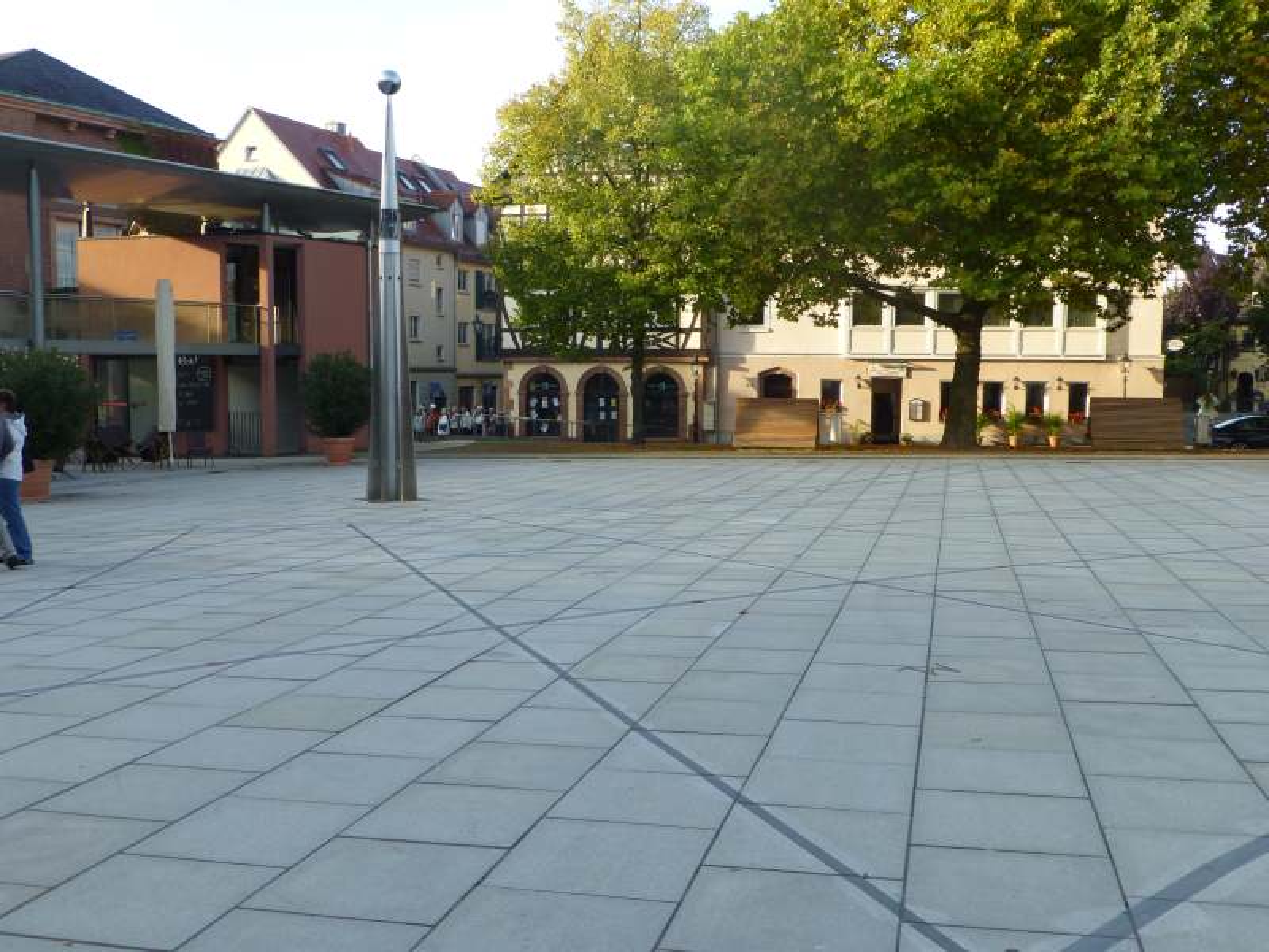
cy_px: 476
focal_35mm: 34
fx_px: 1246
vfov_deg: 41.8
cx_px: 634
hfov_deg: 54.0
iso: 100
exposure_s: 1/160
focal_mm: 6.1
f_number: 3.7
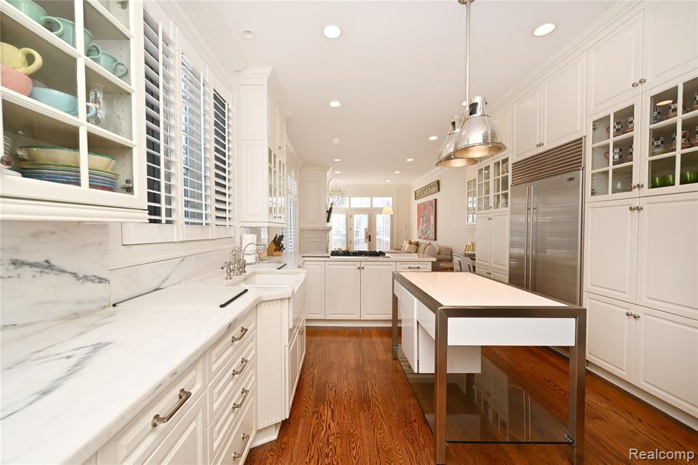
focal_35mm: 14
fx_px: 271
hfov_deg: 104.3
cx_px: 349
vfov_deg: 81.2
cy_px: 232
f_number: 10
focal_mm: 14
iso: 560
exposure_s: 1/60
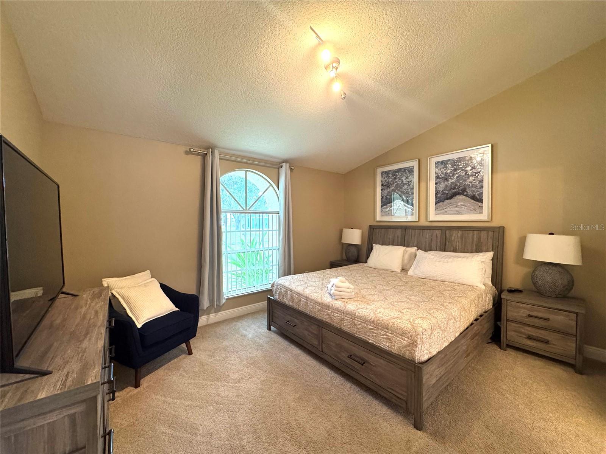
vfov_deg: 85.7
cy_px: 227
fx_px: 245
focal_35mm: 14
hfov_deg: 102.1
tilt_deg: -1.5
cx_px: 303
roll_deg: +0.3
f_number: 2.2
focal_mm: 2.22
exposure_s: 1/60
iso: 320
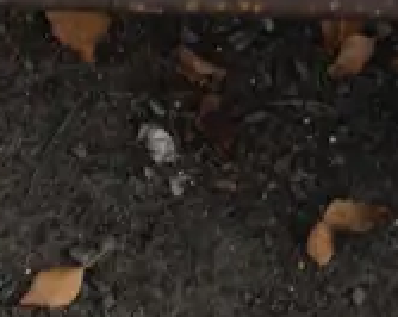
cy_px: -853
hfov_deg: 10.0
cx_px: 70
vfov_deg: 6.7
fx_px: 2258
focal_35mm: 192
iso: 200
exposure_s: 1/160
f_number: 5
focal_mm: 16
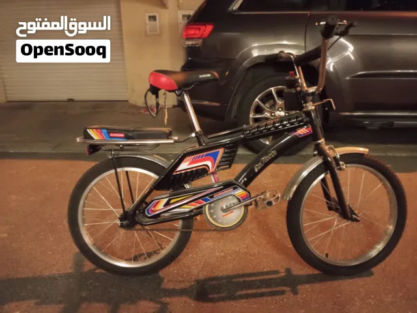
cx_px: 208
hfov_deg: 69.4
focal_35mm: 25
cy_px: 156
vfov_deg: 54.9
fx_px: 301
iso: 6819
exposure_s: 1/14.3
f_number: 1.79
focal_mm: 4.69
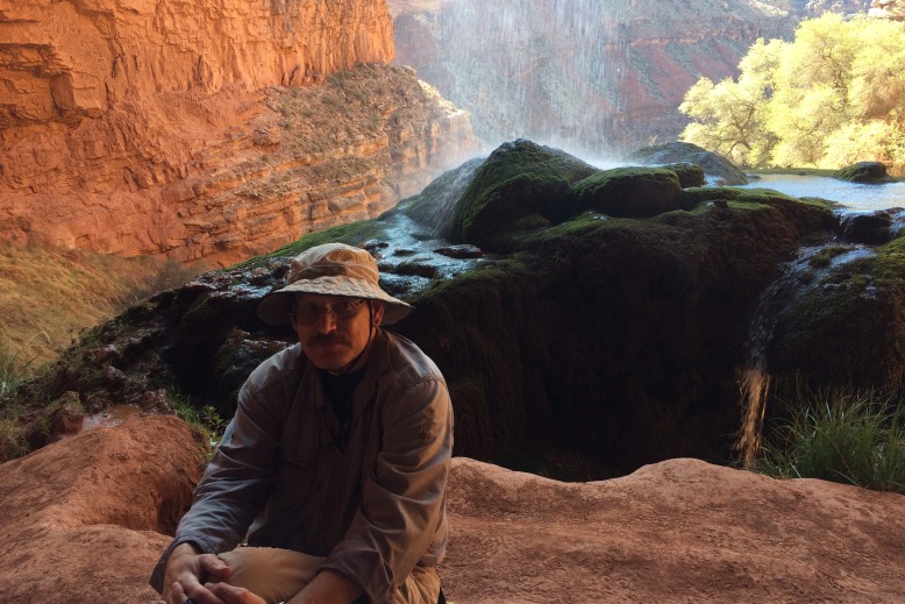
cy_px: 280
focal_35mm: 31
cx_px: 464
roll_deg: +0.9
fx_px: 779
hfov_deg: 60.3
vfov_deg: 42.3
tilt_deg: -12.7
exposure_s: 1/120
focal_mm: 4.15
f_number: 2.2
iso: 40
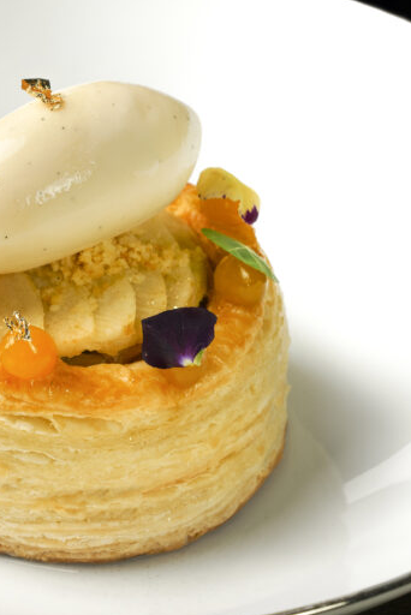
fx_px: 2394
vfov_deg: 14.6
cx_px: 79
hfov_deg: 9.8
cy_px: 219
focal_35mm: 140
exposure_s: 1/200
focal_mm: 70
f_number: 14
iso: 200
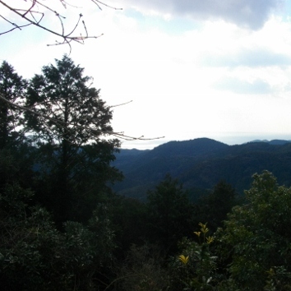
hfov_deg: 41.6
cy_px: 146
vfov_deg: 41.9
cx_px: 180
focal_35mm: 40
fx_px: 380
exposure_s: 1/400
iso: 100
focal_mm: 5.7
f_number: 5.5
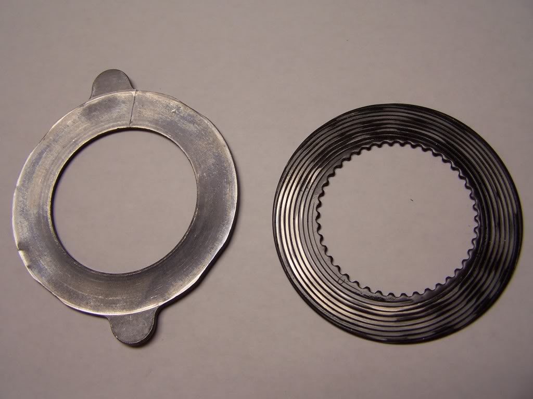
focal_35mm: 38
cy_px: 200
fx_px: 585
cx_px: 266
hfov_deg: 49.0
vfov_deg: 37.7
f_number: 2.8
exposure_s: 1/45
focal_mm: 6.3
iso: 80
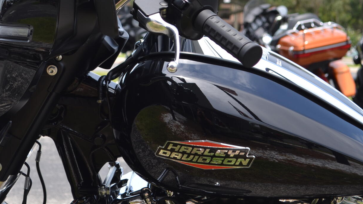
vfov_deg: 10.2
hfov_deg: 18.1
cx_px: 147
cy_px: 17
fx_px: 1136
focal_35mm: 118
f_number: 7.1
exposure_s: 1/200
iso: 100
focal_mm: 46
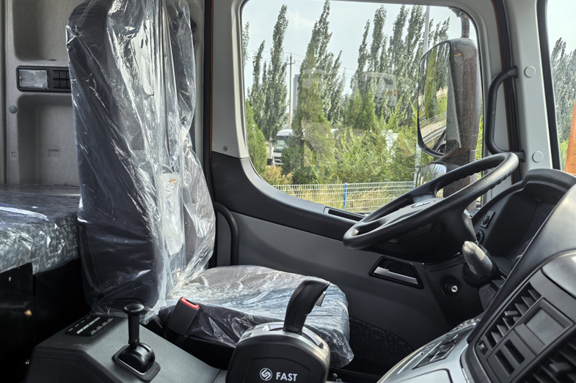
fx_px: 560
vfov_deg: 37.8
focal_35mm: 35
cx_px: 285
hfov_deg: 54.4
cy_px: 212
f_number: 1.4
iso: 50
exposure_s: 1/735
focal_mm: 5.75
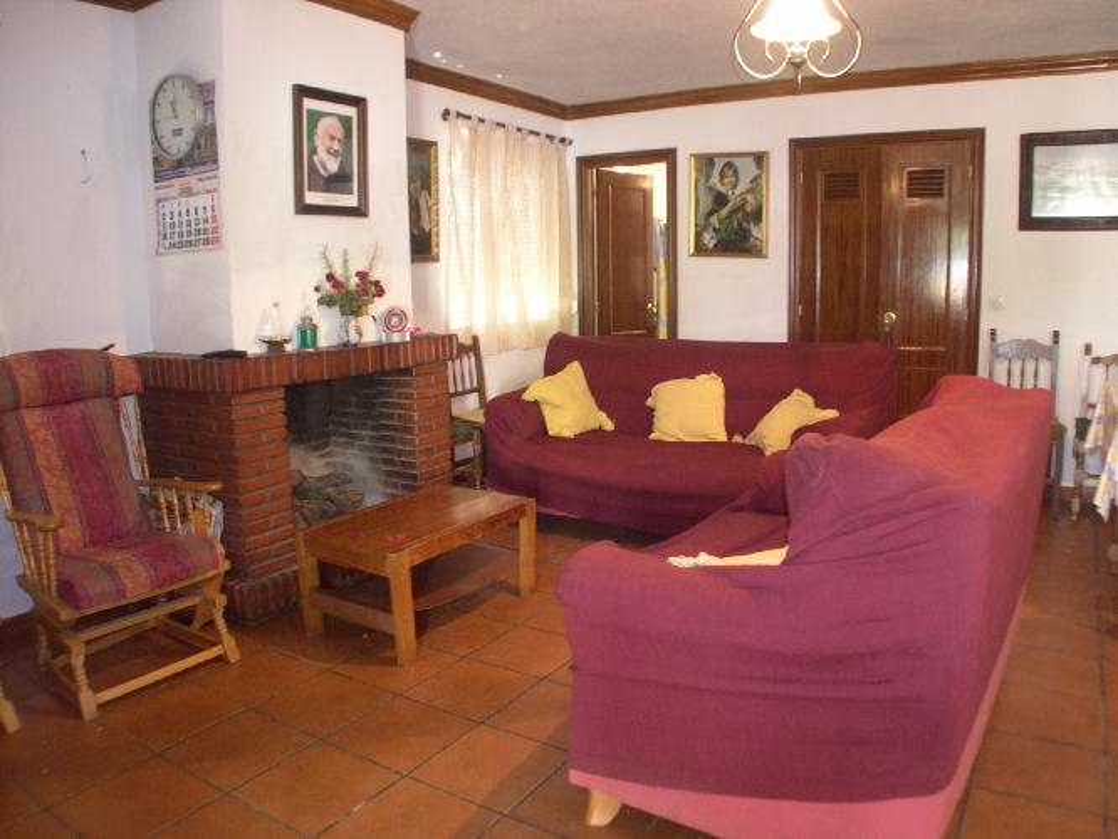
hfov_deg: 49.0
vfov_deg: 37.7
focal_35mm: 38
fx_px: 1228
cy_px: 420
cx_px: 559
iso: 200
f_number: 2.8
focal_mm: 8
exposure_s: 1/3.1
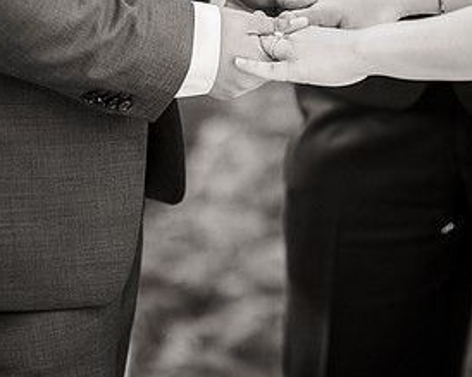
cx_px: 239
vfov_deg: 5.0
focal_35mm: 308
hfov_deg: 6.3
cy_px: 24
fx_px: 4301
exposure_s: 1/250
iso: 800
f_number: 3.5
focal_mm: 200
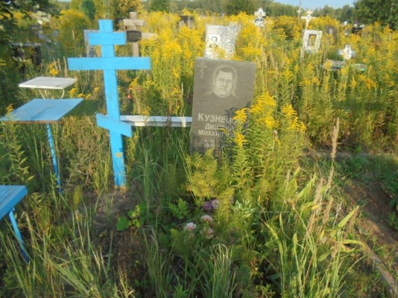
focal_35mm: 26
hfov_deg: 67.3
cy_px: 149
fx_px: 299
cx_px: 199
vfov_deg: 53.1
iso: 100
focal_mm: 4.6
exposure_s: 1/400
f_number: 3.5
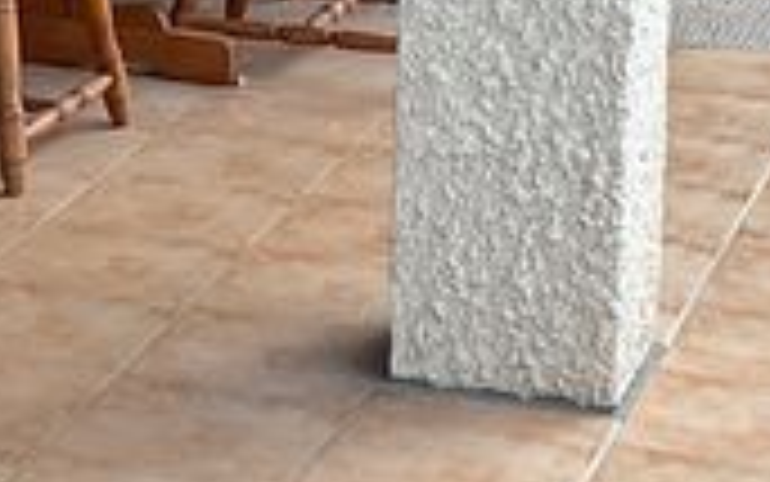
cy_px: -171
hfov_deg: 11.5
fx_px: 3779
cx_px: -90
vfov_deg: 7.2
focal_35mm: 180
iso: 50
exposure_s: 1/120
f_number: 1.8
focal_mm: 3
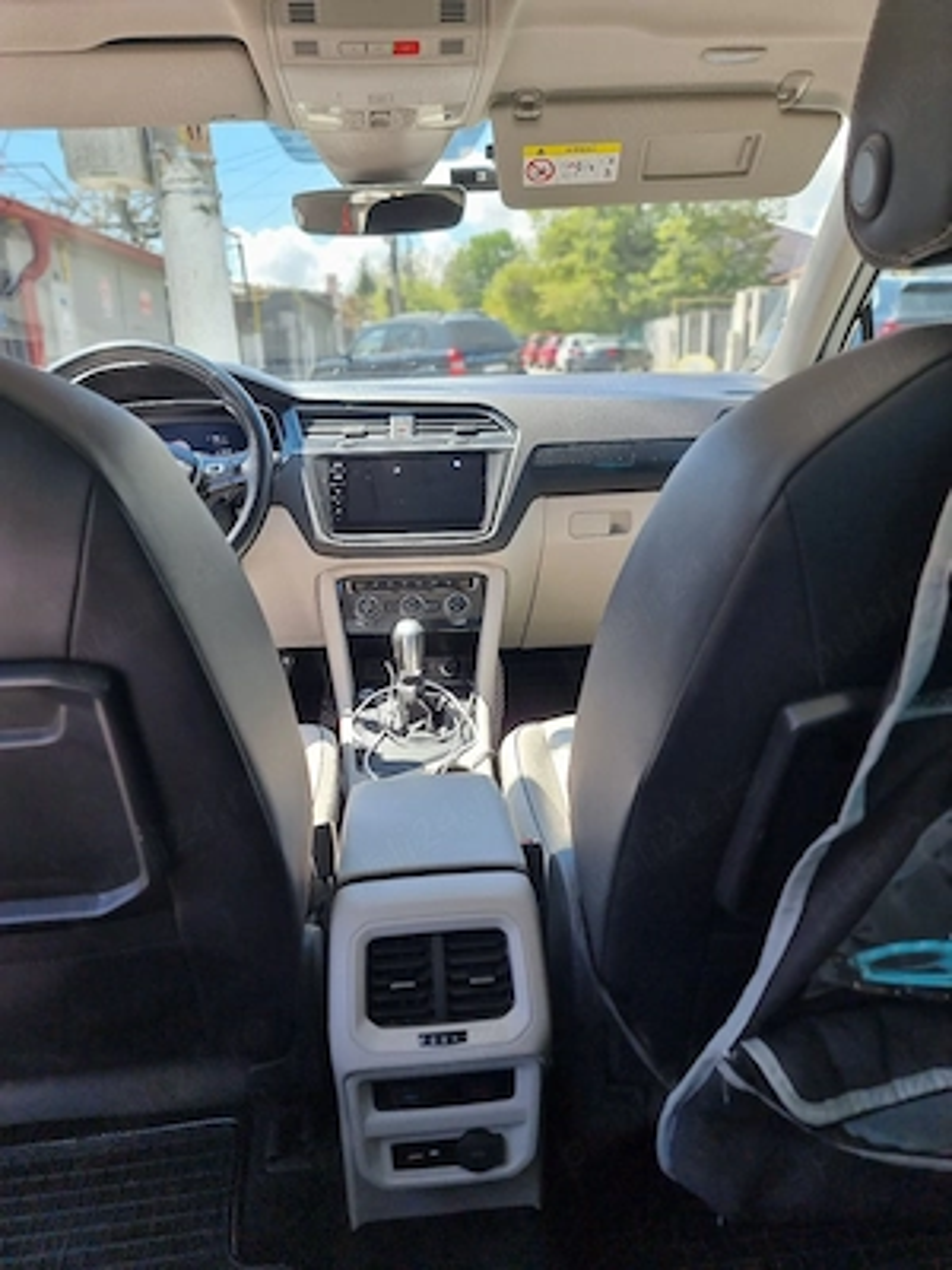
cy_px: 635
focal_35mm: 24
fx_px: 880
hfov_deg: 56.8
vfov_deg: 71.6
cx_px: 476
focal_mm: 6.7
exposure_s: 1/100
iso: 50
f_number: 1.8
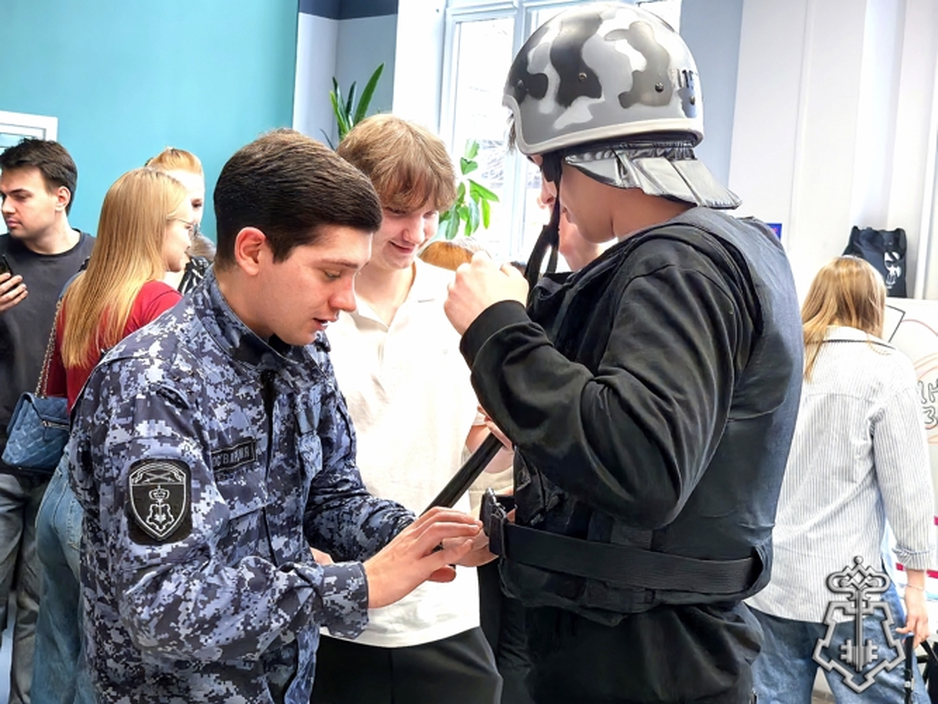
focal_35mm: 53
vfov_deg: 27.5
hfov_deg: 36.2
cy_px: 352
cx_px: 469
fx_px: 1436
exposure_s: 1/333
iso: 200
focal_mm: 6.98
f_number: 1.4
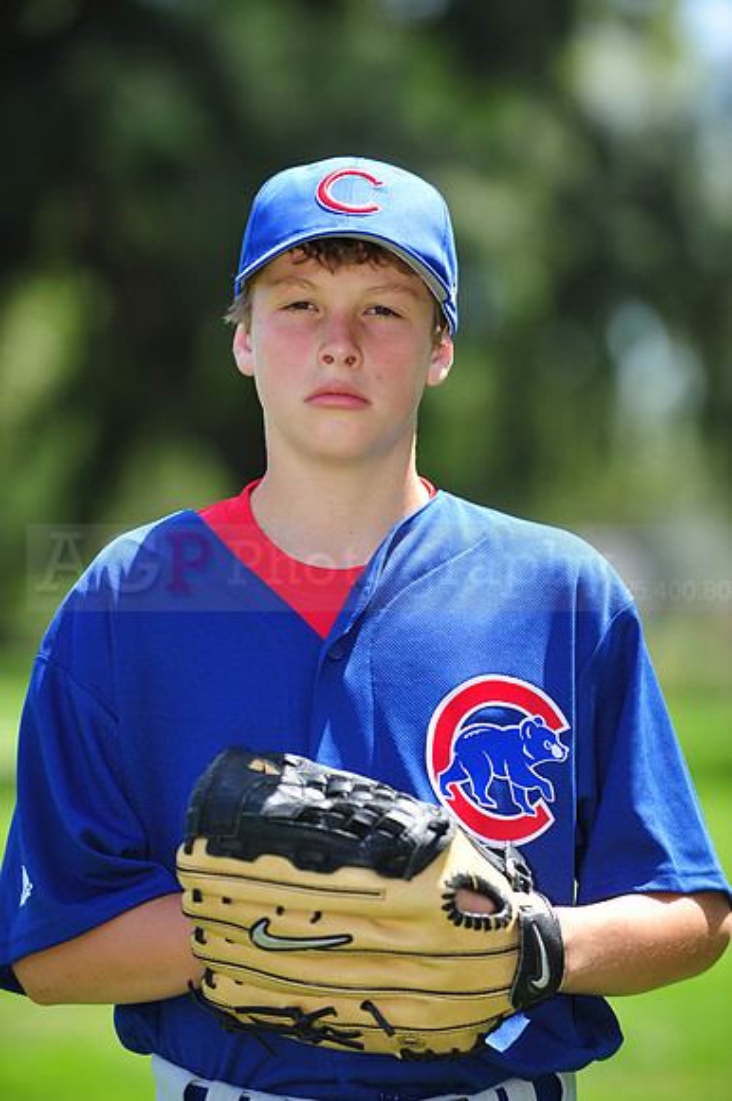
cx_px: 366
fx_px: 6107
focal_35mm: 200
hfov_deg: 6.9
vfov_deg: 10.3
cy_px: 550
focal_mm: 200
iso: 200
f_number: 4.5
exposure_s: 1/500
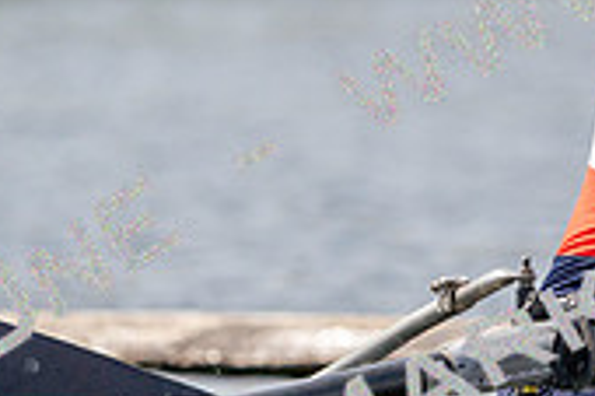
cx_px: 766
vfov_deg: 1.1
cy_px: 138
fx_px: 21069
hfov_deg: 1.6
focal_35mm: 1276
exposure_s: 1/1600
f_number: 6.3
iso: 250
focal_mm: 374
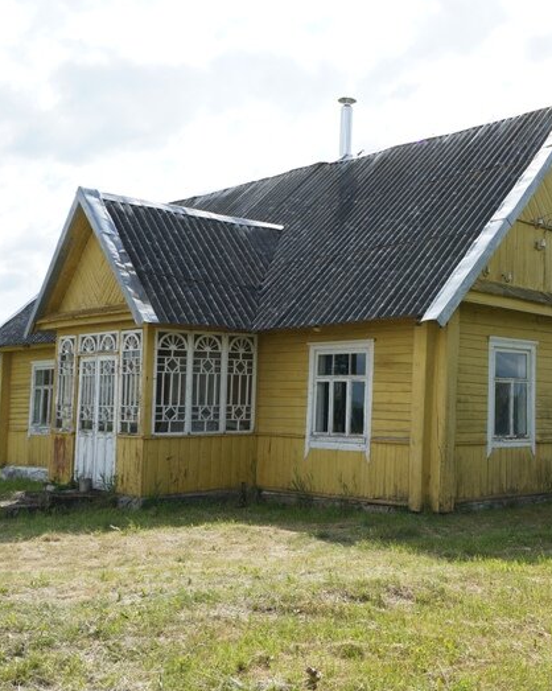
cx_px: 460
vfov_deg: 42.9
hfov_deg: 33.6
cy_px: 347
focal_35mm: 43
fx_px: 879
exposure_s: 1/160
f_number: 9
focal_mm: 20
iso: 100
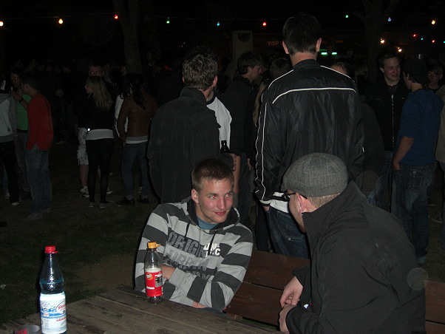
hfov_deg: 41.2
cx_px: 222
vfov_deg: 31.5
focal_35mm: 46
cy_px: 167
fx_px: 592
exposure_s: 1/60
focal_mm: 9.5
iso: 200
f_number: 3.1
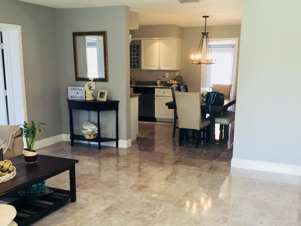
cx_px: 162
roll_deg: +0.2
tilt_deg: -10.9
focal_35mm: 38
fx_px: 330
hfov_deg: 48.9
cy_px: 135
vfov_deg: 37.6
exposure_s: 1/30
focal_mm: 3.3
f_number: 2.4
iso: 40
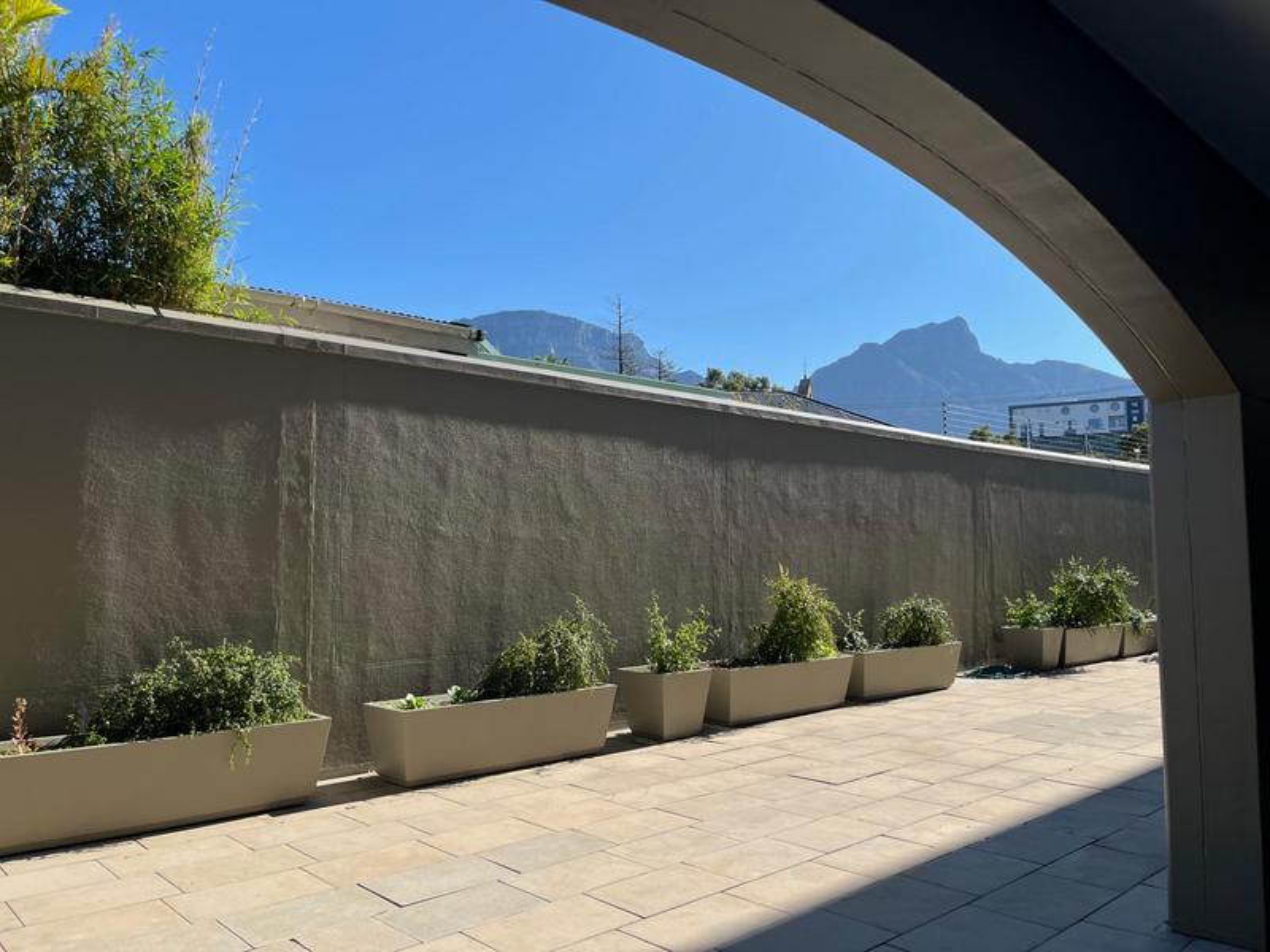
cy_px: 476
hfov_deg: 67.3
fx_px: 954
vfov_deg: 53.1
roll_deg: -0.4
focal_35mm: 26
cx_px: 635
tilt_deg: +3.7
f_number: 1.6
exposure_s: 1/2571
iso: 50
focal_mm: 5.1
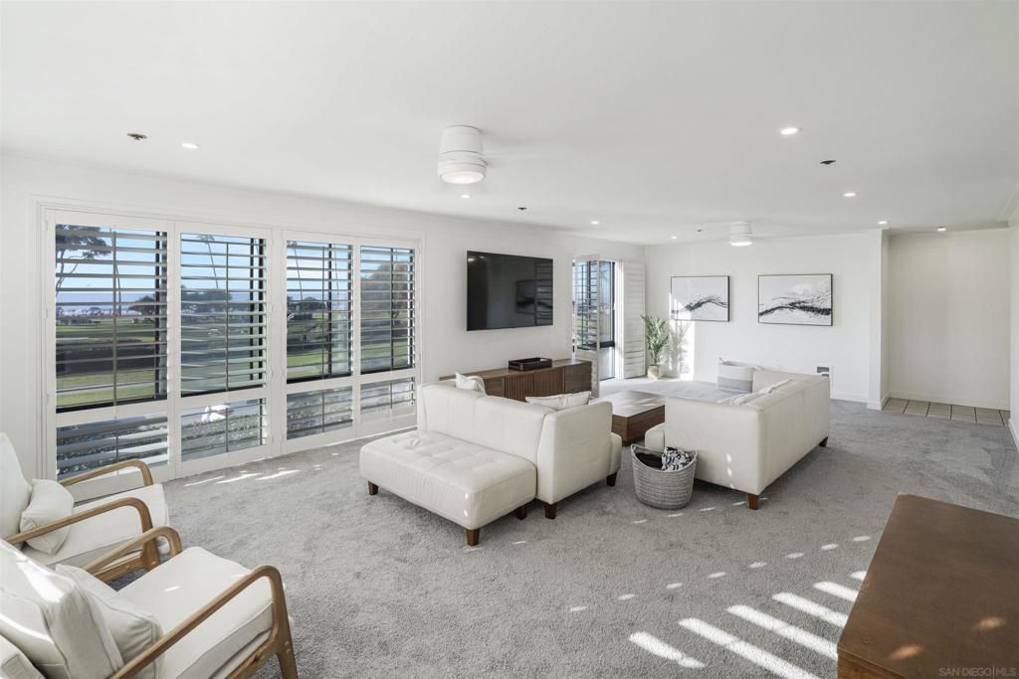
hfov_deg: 96.7
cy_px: 340
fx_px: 453
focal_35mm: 16
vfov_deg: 73.8
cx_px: 510
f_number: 10
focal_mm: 16
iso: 500
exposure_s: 1/30
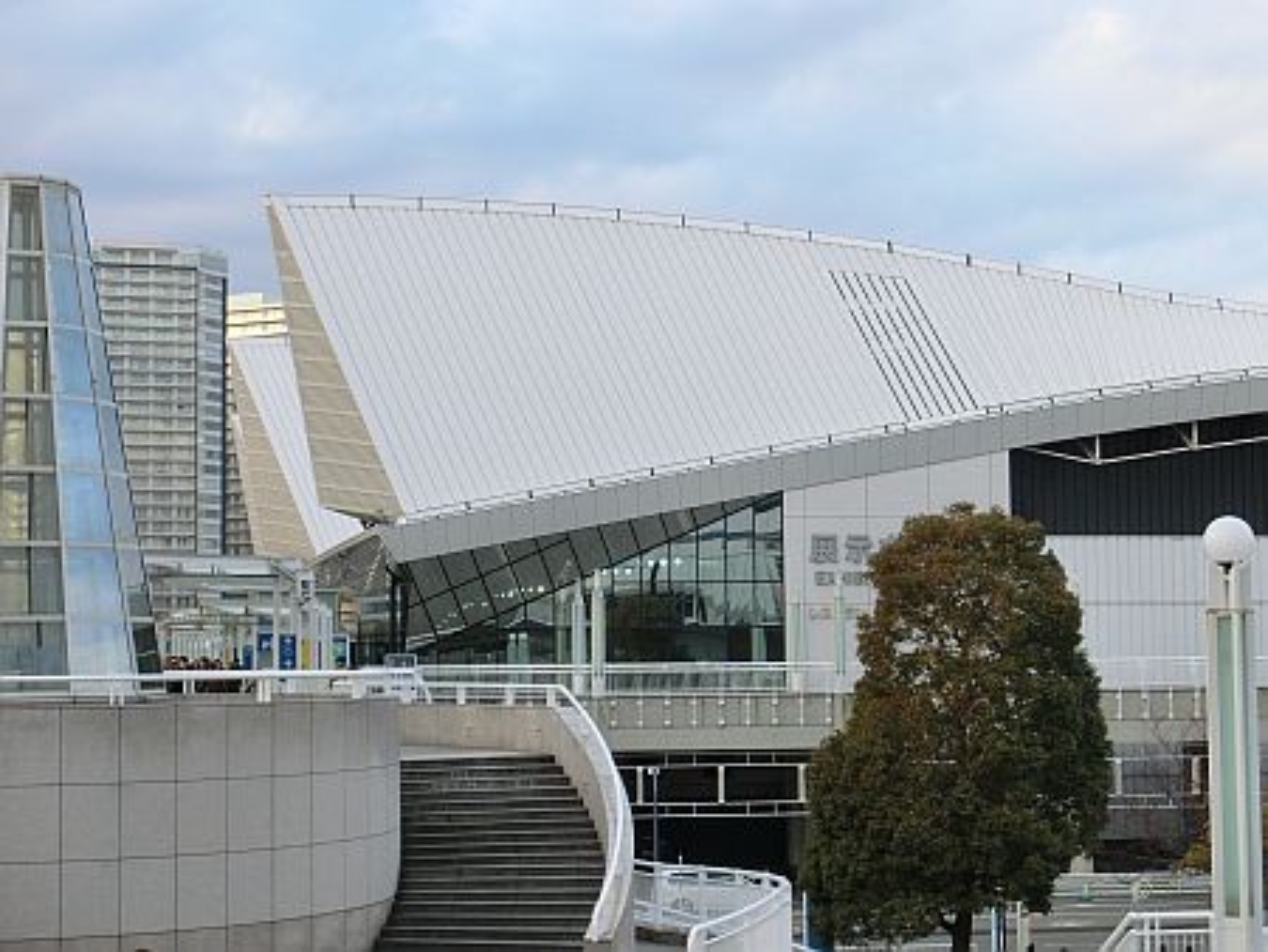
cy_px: 476
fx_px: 2162
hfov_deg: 32.7
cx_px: 634
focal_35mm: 59
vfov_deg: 24.8
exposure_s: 1/60
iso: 100
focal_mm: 10.5
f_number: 3.8
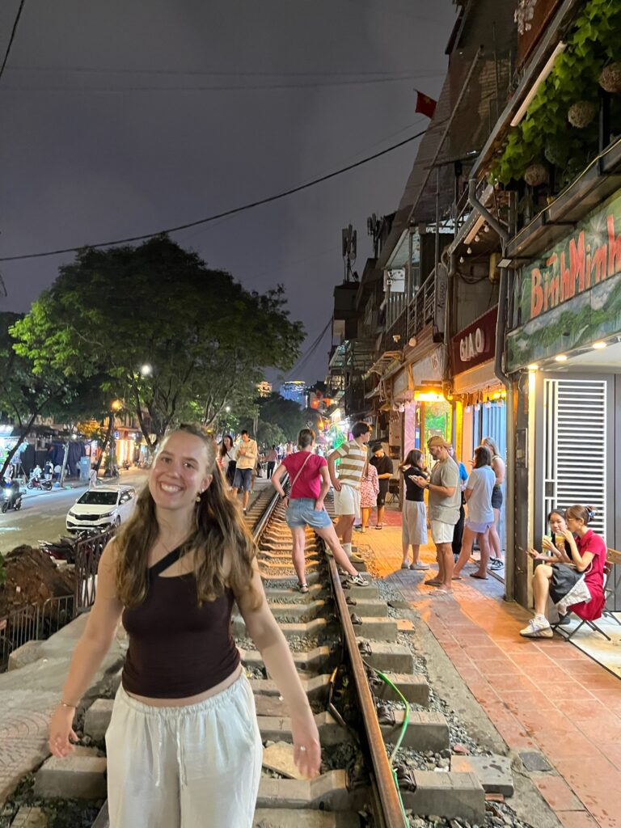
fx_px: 622
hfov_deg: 53.1
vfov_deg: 67.3
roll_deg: -0.4
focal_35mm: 26
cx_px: 310
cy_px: 414
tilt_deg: +3.8
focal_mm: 5.1
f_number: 1.6
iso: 500
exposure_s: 1/33
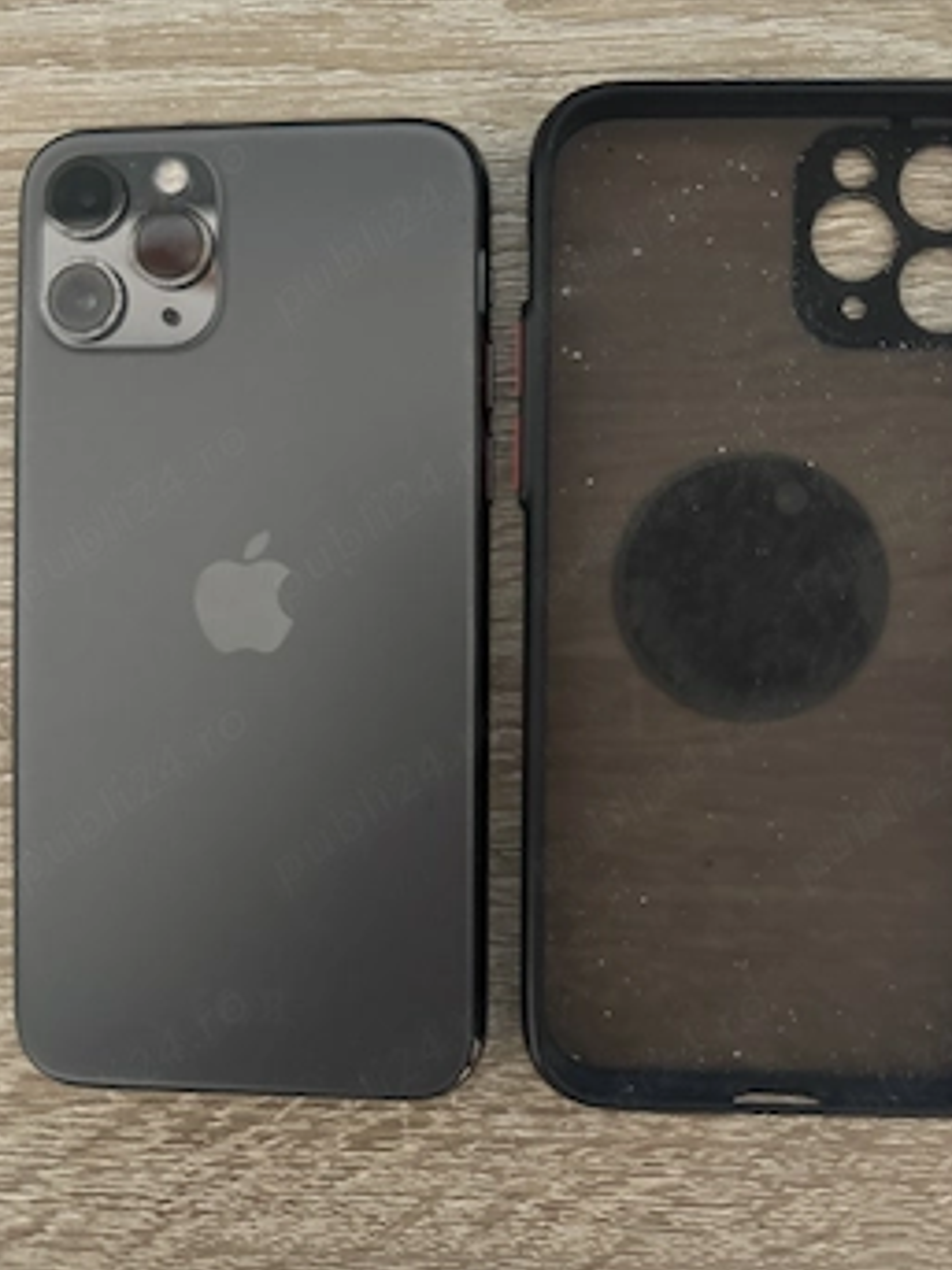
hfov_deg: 49.7
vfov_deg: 63.3
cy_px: 574
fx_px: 1027
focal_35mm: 28
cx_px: 519
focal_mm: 6.76
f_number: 1.78
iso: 800
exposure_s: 1/25
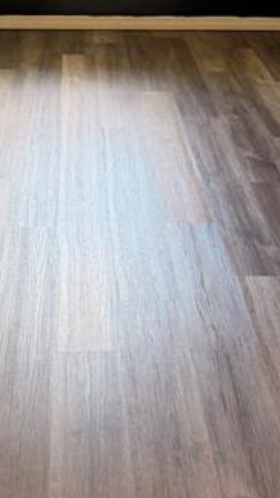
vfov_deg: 29.8
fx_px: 819
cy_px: -72
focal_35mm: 62
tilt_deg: -10.1
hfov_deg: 19.3
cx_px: 95
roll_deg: +0.1
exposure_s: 1/120
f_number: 1.78
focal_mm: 6.76
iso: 160
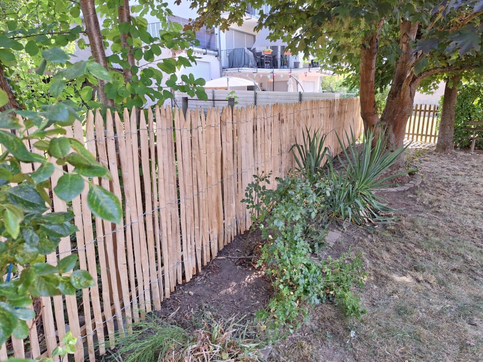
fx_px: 321
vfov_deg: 58.9
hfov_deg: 73.9
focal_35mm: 23
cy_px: 181
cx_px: 242
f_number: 1.8
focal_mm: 5.54
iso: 40
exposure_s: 1/301
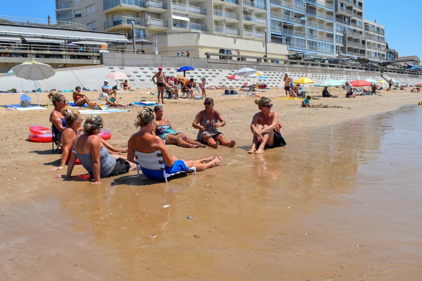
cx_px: 211
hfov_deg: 67.4
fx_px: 316
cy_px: 140
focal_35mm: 27
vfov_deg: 47.9
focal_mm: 18
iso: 400
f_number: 6.7
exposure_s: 1/2000
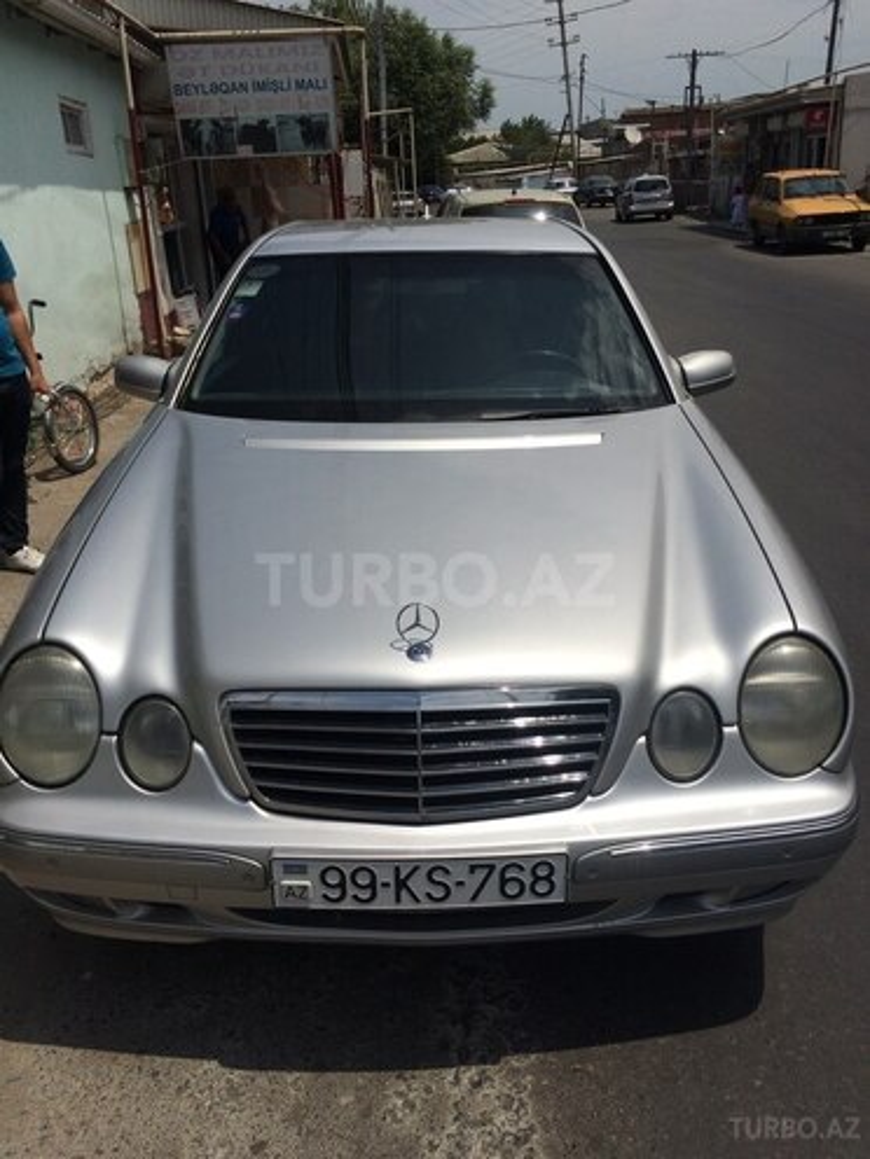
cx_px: 435
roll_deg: +4.1
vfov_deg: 61.7
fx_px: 972
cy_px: 580
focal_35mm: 29
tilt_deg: -21.7
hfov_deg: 48.2
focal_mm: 4.15
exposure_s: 1/6849
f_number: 2.2
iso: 32
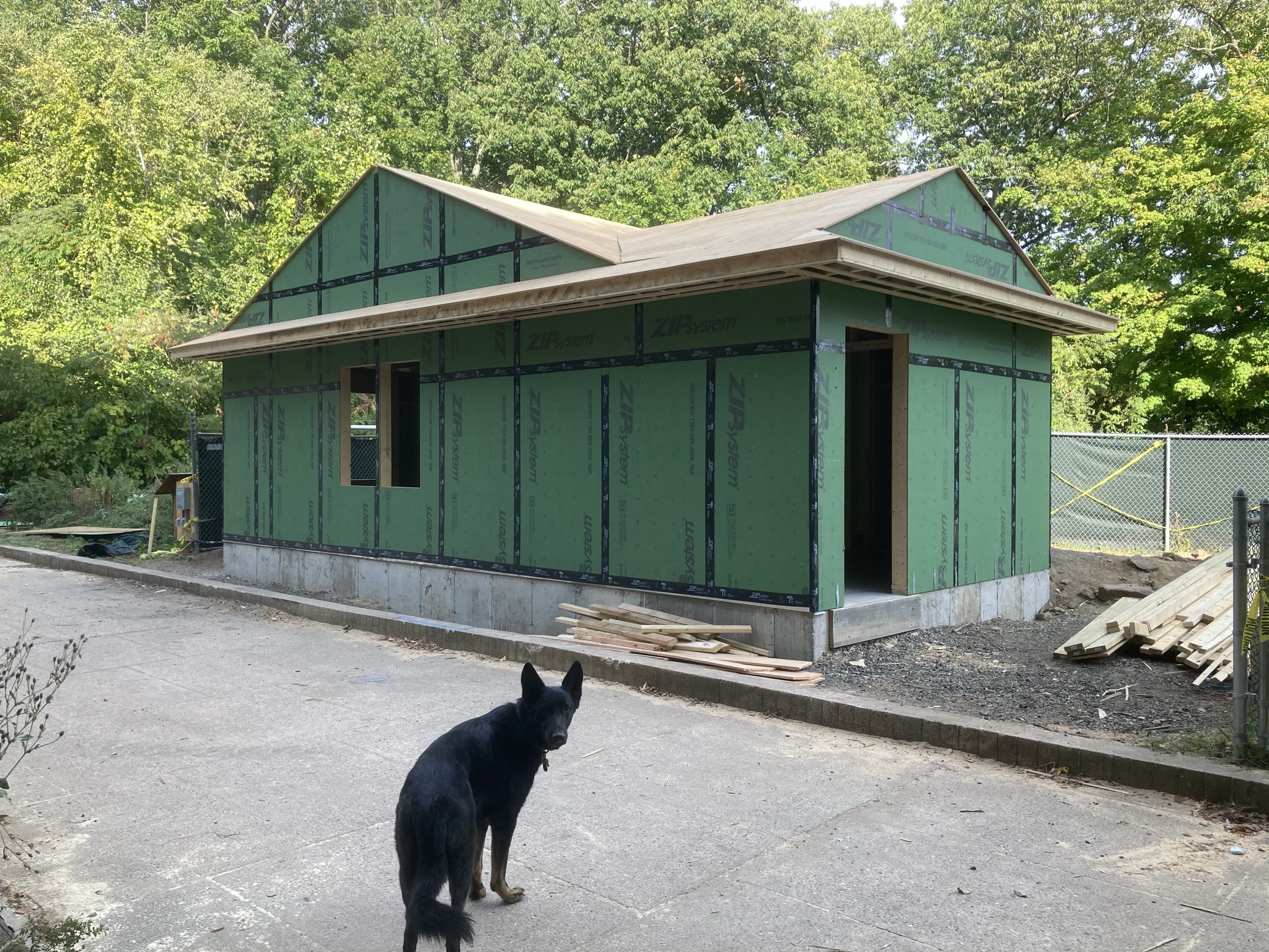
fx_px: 1026
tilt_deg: +0.4
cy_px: 476
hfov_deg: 63.4
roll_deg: -0.1
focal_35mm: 28
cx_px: 634
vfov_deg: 49.7
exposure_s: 1/264
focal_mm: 3.99
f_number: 1.8
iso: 20
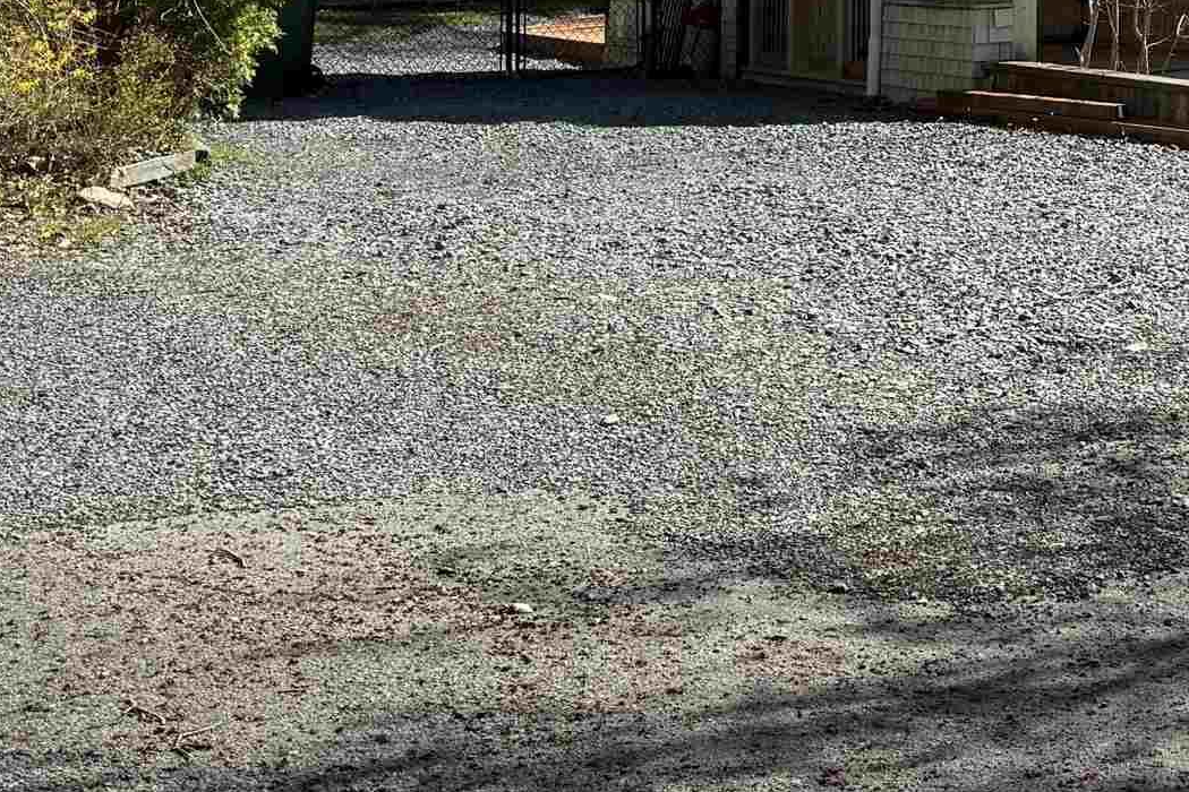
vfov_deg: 16.9
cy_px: -410
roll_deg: +1.7
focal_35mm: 73
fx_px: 2411
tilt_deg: +7.7
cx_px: 1515
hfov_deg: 24.4
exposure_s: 1/3584
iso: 80
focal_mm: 6.76
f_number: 1.78
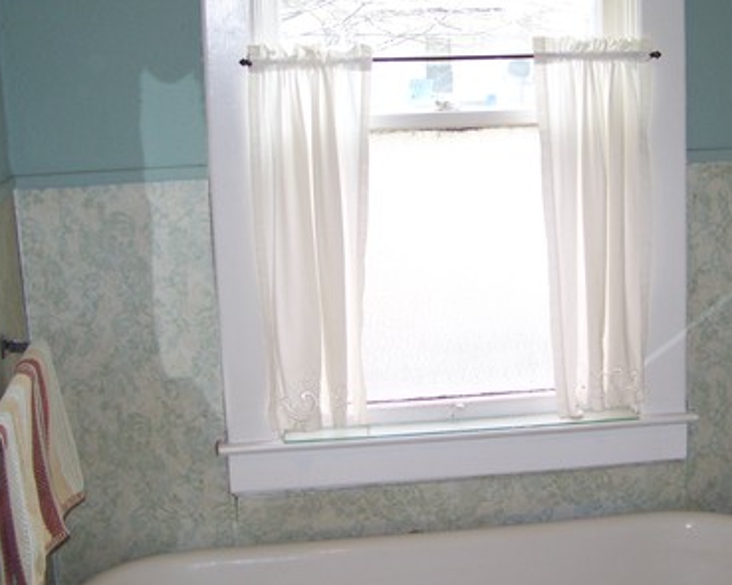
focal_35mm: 61
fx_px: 1321
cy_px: 222
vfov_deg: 24.9
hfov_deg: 30.8
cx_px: 478
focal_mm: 5.85
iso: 67
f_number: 2.8
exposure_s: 1/40
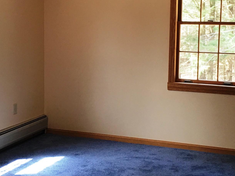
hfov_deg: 27.4
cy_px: 62
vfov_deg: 20.7
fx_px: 482
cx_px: 107
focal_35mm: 71
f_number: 2.2
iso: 40
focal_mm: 4.15
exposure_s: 1/30
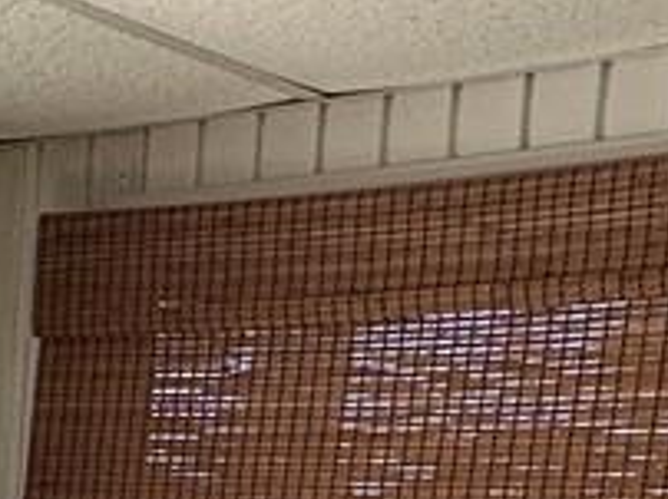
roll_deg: -4.1
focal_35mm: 111
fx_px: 2139
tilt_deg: -11.7
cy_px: 1104
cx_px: -13
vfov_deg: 11.5
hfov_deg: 17.3
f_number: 2.2
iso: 50
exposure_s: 1/99
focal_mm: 2.22
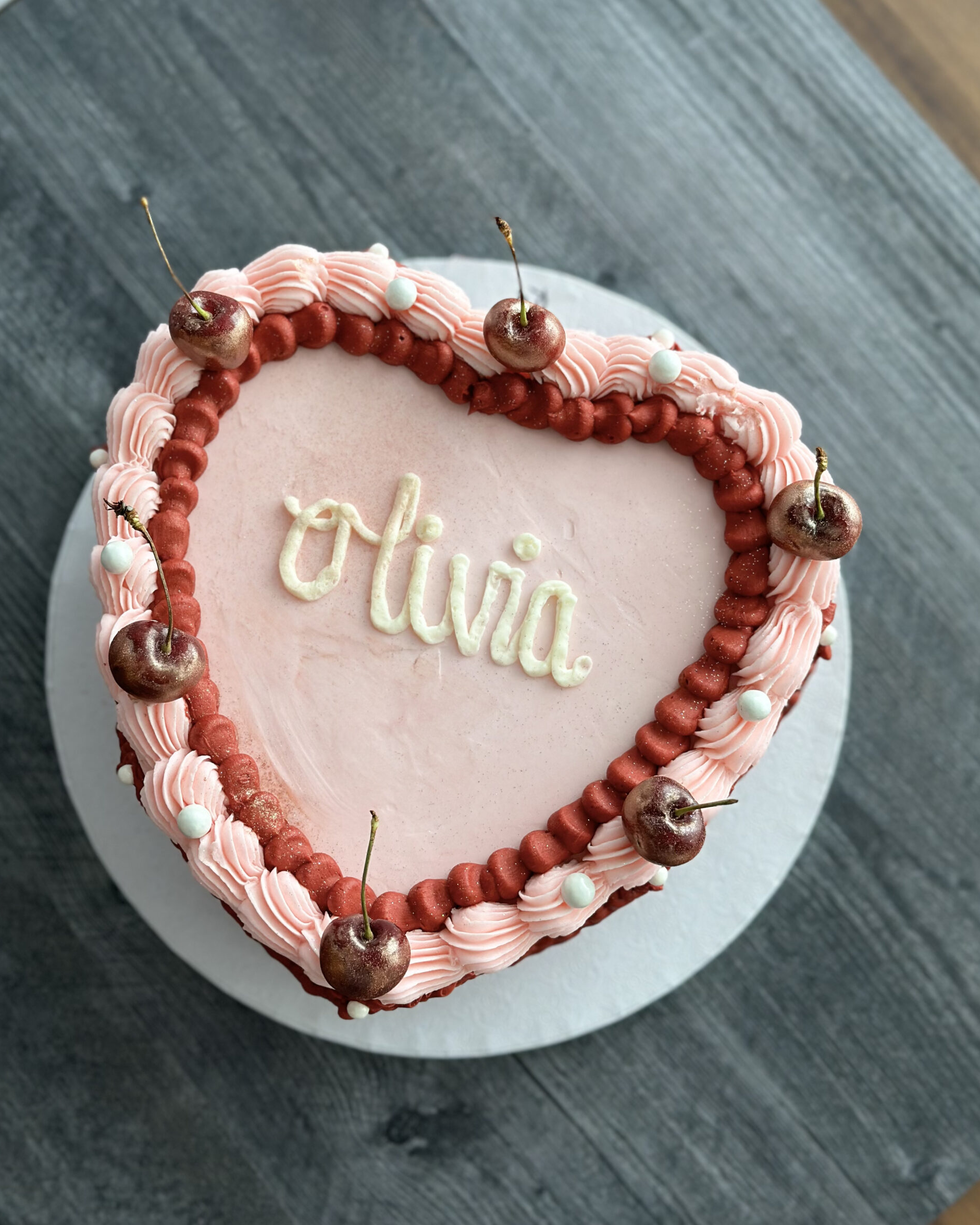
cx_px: 494
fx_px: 1849
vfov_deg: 36.6
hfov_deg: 29.7
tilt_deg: -80.8
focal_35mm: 51
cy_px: 571
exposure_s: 1/141
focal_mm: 6.86
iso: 80
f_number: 1.78
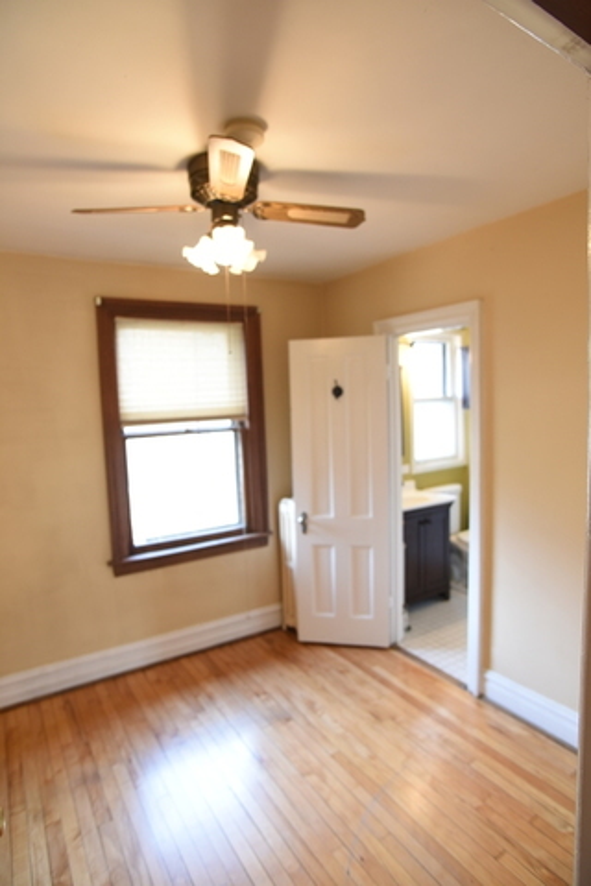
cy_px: 443
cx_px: 296
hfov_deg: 61.9
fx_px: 492
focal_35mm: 20
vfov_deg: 84.0
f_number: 3.2
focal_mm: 20
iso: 400
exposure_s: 1/40
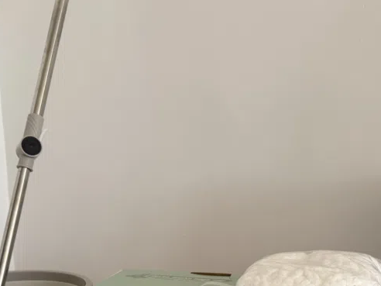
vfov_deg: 27.5
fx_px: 550
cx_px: 214
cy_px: 284
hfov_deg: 38.1
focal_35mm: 50
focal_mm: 6.76
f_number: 1.78
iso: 200
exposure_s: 1/62
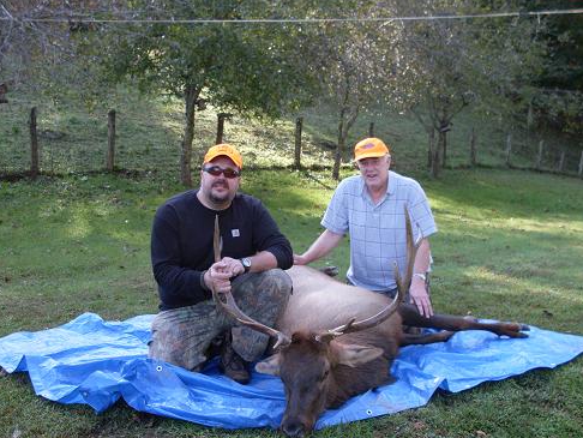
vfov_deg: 36.0
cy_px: 209
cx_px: 300
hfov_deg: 46.8
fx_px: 674
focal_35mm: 40
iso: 80
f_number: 2.8
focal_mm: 6.3
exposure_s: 1/90
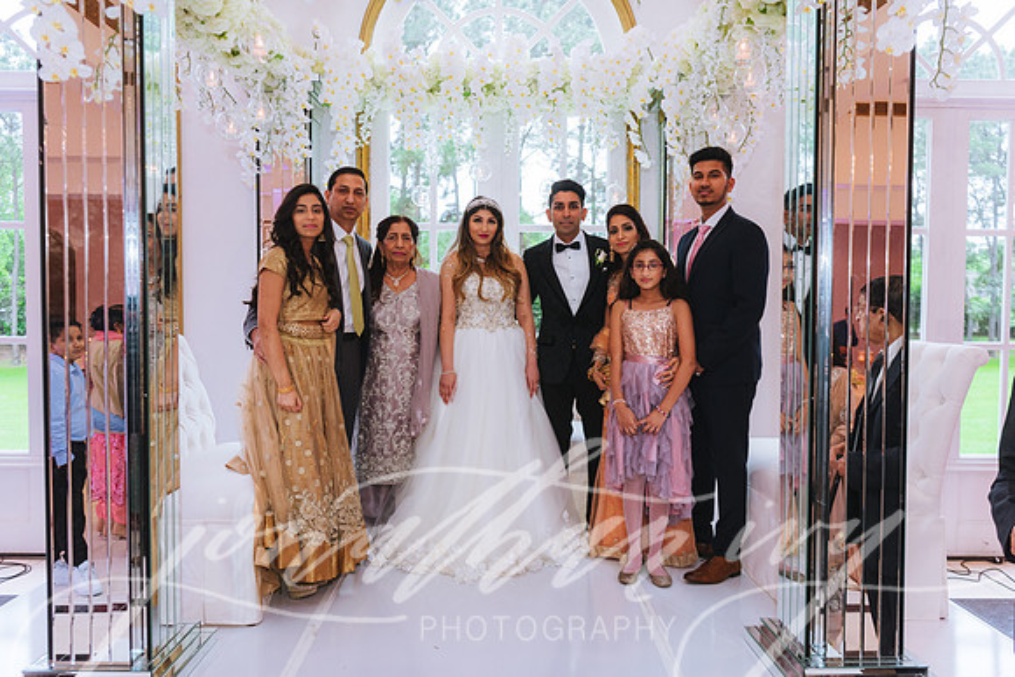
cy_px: 338
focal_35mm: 29
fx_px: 818
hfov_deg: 63.6
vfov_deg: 45.0
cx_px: 508
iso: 800
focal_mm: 29
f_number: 2.8
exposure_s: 1/200
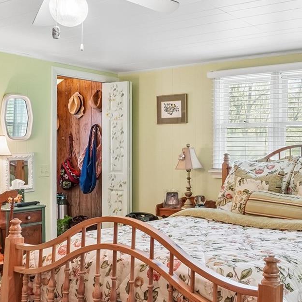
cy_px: 157
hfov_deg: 37.8
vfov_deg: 40.0
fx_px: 415
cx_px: 263
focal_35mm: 42
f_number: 8
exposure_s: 1/20
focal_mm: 10
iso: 400
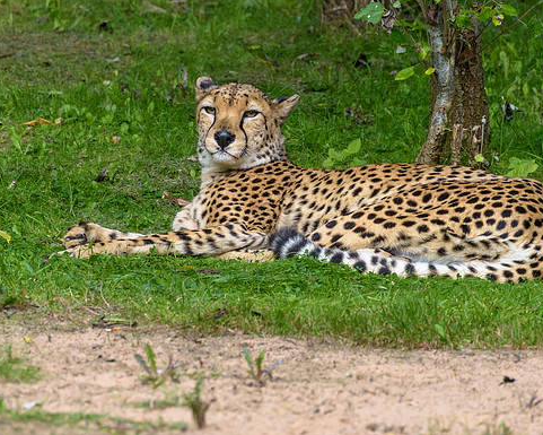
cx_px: 228
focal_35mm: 1073
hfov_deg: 1.8
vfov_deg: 1.4
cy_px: 166
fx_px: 17247
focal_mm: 400
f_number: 5.6
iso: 400
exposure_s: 1/1000
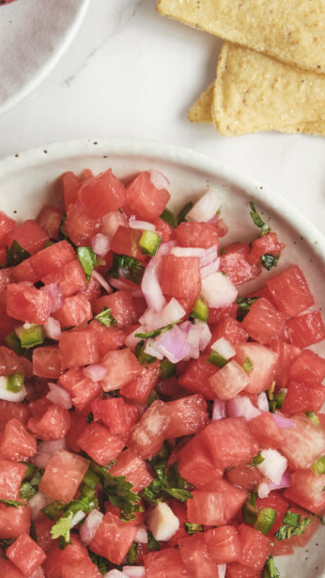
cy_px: 424
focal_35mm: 136
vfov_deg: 15.7
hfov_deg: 8.9
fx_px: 2083
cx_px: 106
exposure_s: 1/250
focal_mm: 51.8
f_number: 9
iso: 200
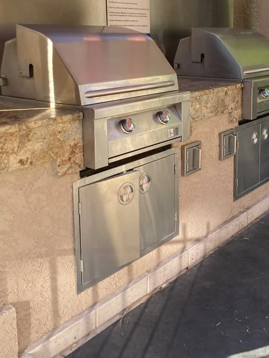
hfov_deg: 31.3
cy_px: 107
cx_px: 174
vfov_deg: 40.5
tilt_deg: -12.7
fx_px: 477
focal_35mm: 46
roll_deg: -1.9
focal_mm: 3.99
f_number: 1.8
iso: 20
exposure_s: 1/242
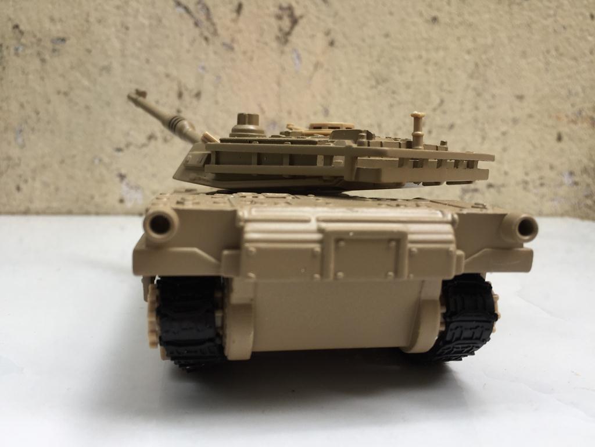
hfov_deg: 61.7
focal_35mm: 29
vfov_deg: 48.2
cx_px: 298
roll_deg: -2.6
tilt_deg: -8.9
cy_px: 224
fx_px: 498
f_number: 2.2
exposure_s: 1/246
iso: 32
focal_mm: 4.15
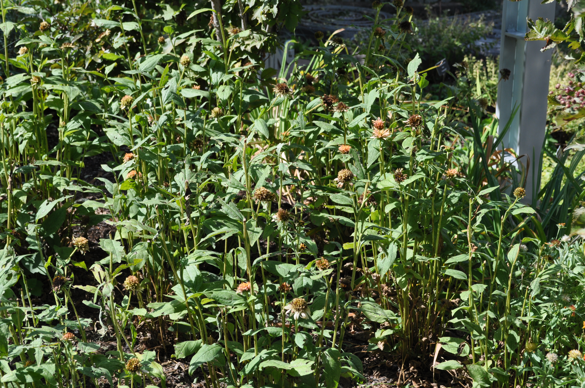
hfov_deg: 30.5
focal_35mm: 66
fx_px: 1071
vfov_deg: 20.6
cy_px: 194
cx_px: 292
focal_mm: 44
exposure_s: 1/250
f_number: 8
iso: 200
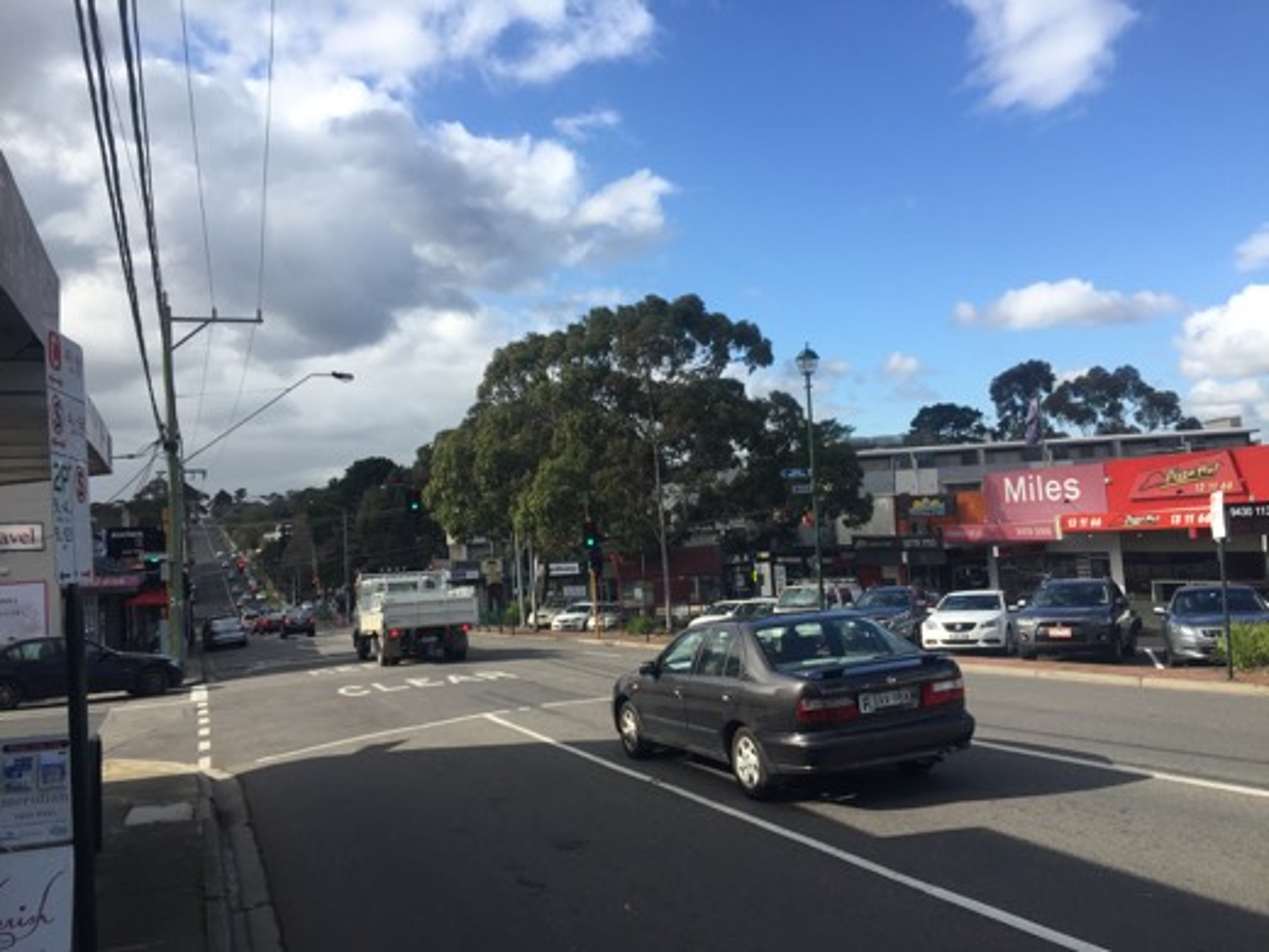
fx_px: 1063
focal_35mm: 29
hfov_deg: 61.7
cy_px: 476
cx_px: 634
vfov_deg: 48.2
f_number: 2.2
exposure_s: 1/1276
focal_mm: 4.15
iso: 32
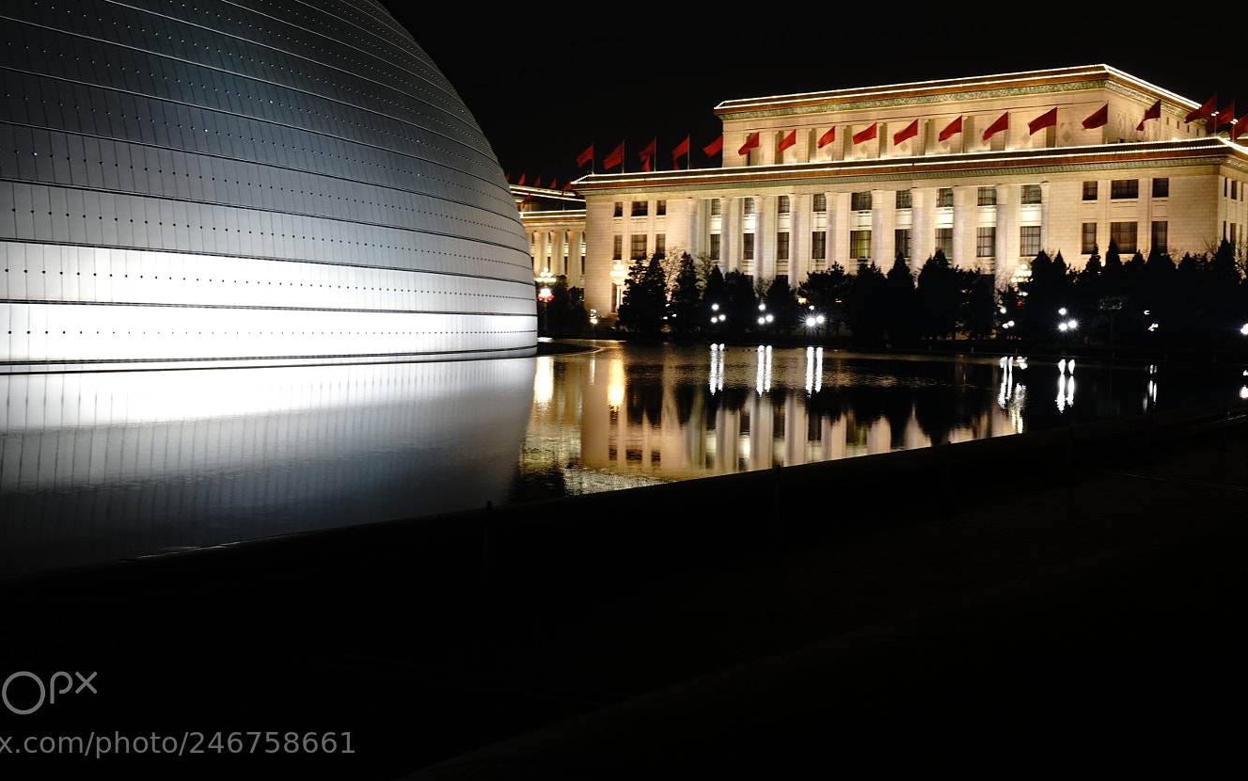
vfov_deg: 29.8
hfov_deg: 46.2
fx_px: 1463
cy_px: 315
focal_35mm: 43
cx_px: 616
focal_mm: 35
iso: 1000
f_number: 11
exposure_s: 1/2.5
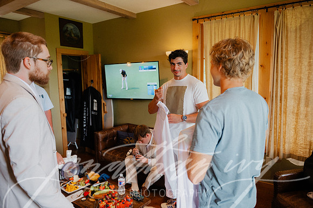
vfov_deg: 49.5
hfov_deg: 69.4
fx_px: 226
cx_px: 156
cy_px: 104
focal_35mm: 26
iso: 1600
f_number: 2.8
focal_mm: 26
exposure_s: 1/320
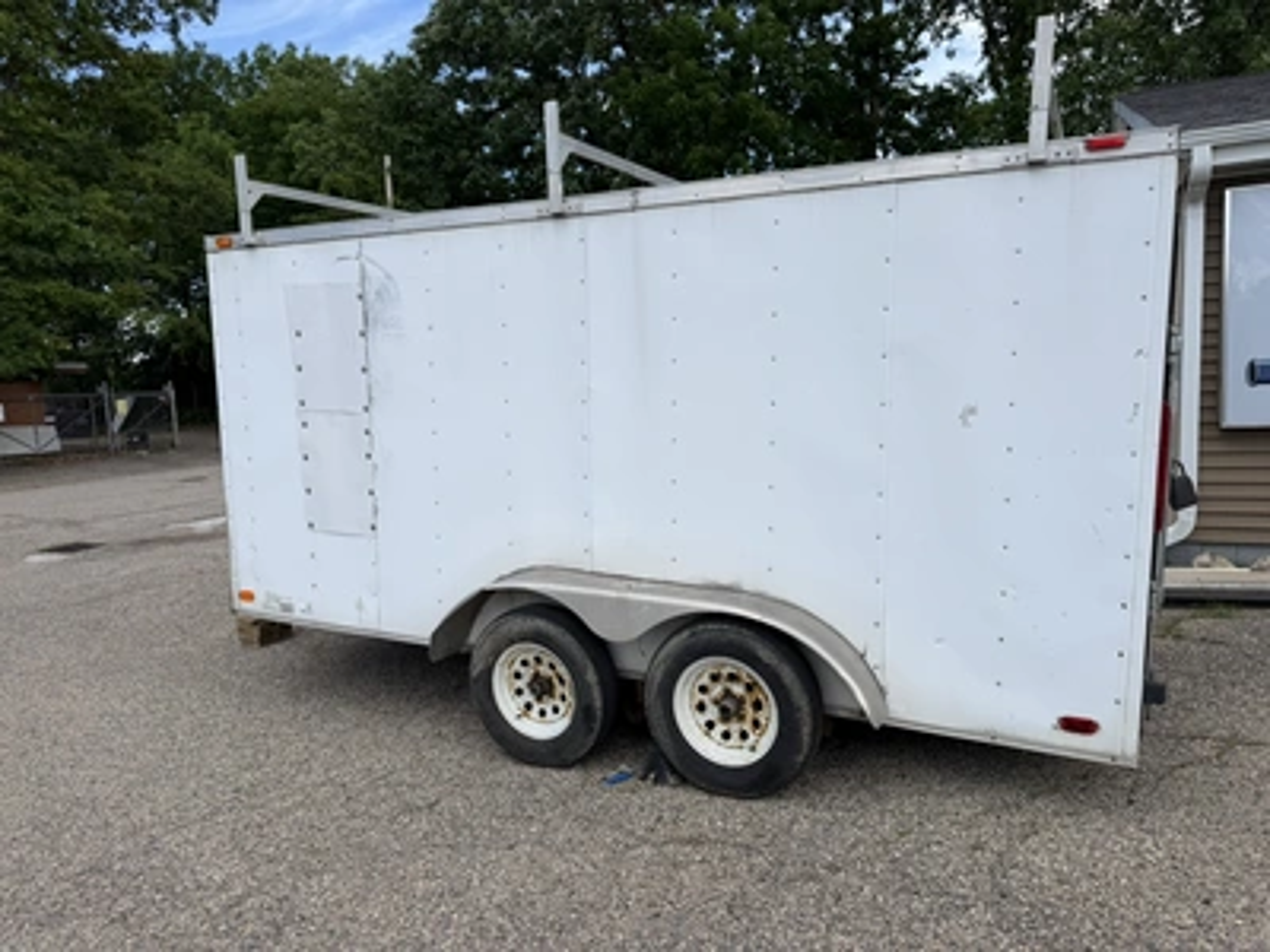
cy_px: 476
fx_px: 881
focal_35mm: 24
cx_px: 635
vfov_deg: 56.8
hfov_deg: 71.6
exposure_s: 1/3425
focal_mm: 6.76
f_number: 1.78
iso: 80
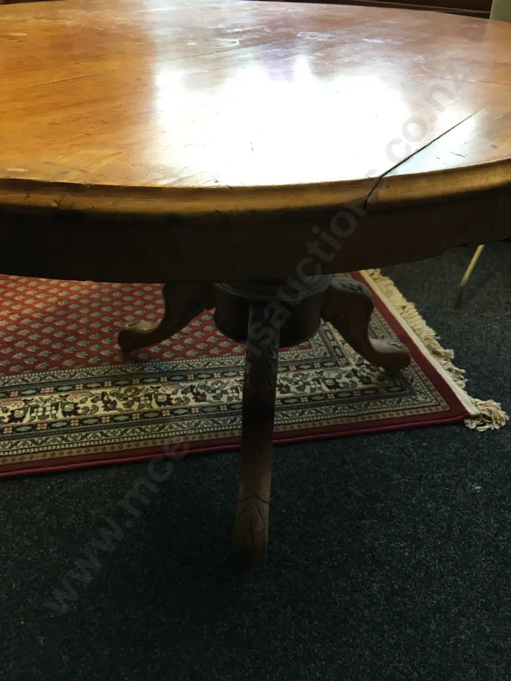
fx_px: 571
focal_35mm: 29
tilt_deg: -32.6
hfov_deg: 48.2
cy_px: 340
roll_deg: -3.3
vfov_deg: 61.7
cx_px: 256
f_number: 2.2
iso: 40
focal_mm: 4.15
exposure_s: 1/17
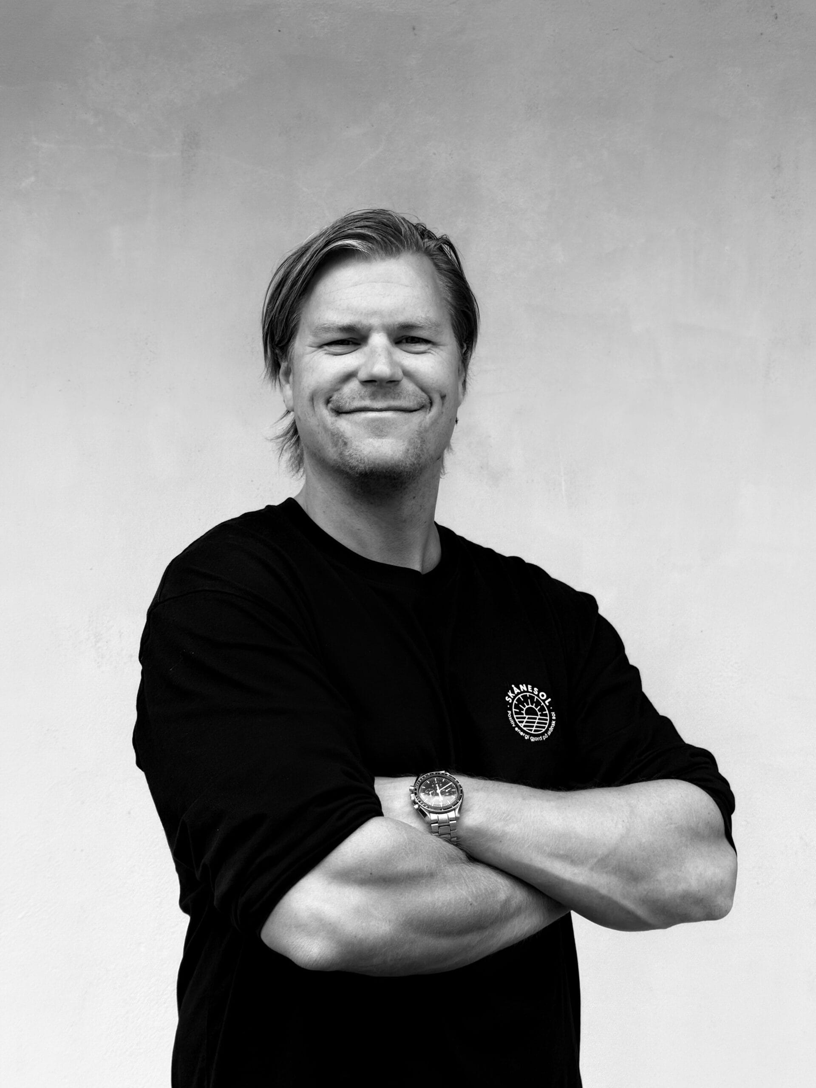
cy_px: 544
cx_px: 408
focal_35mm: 48
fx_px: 1509
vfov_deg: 39.7
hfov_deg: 30.3
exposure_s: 1/819
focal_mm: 6.76
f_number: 1.78
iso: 80
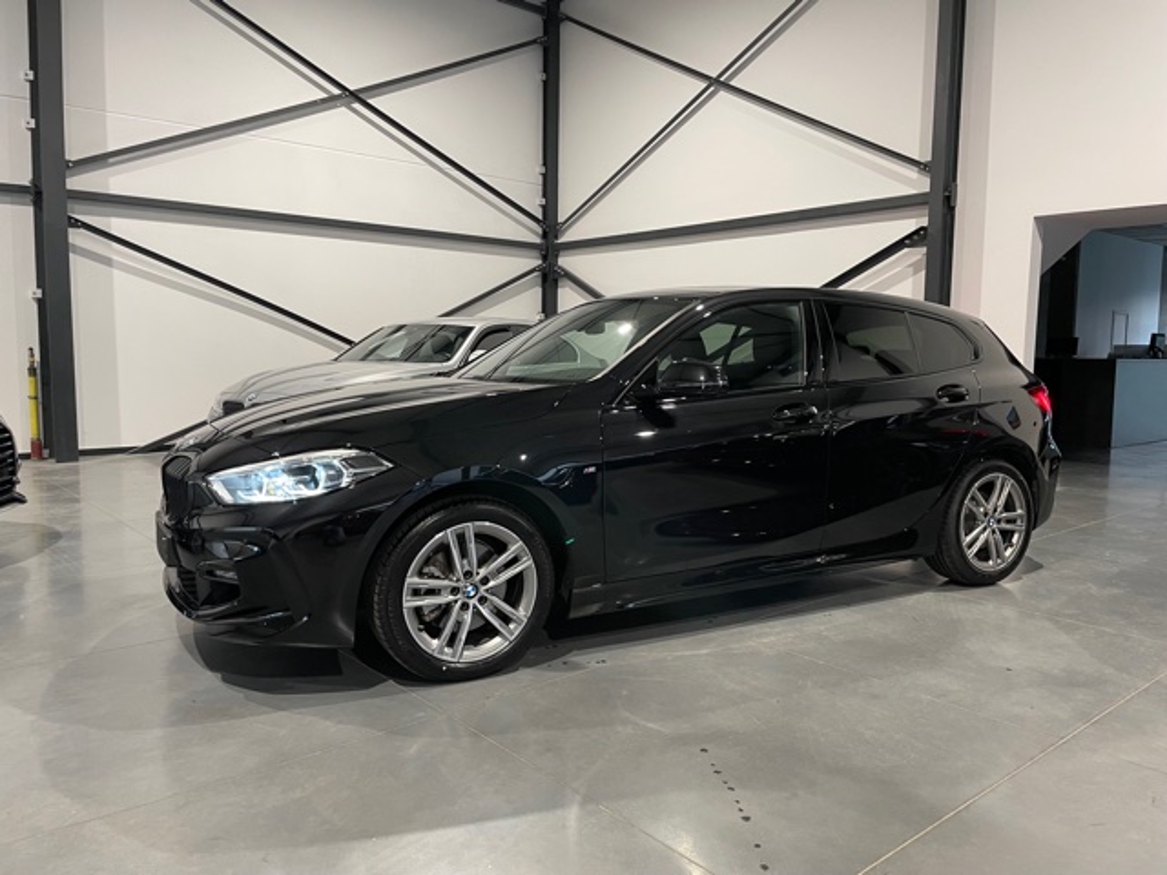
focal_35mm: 26
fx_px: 877
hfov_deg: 67.3
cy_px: 438
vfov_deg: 53.1
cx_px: 584
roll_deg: -0.7
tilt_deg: -6.9
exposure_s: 1/49
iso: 100
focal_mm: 4.2
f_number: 1.6
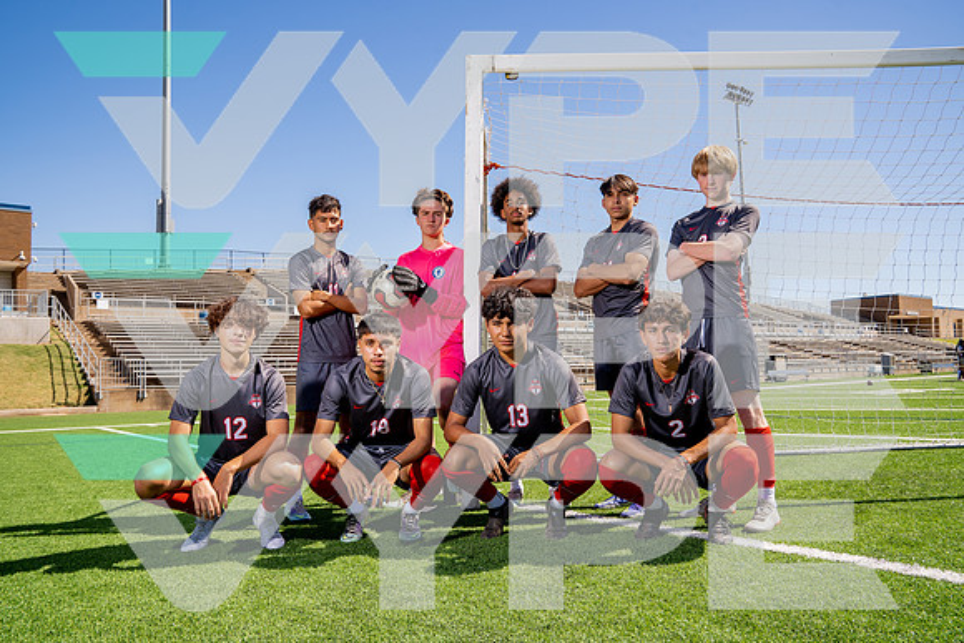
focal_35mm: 27
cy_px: 322
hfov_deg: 67.4
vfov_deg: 48.0
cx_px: 482
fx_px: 723
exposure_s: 1/250
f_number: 8
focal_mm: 27
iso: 100
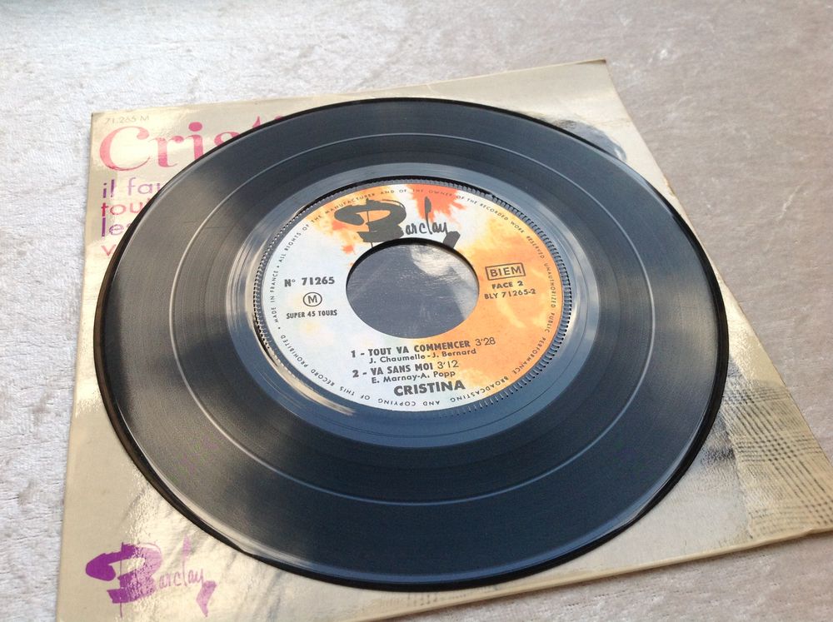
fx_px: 841
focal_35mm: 35
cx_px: 416
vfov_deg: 40.6
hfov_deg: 52.7
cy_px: 311
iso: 100
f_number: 2.4
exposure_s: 1/120
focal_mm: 4.28
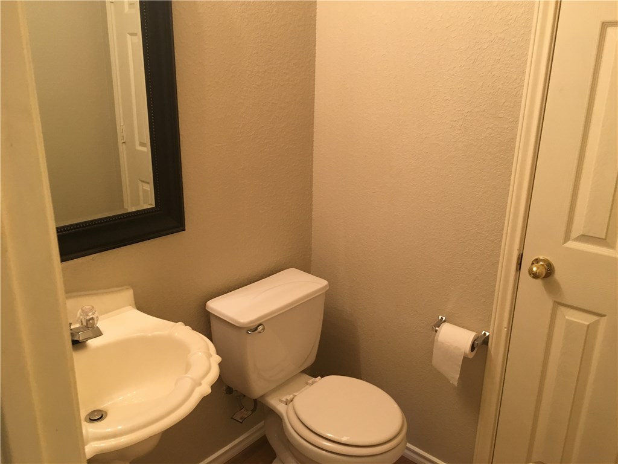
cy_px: 232
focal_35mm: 29
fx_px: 518
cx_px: 309
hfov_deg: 61.7
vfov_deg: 48.2
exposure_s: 1/30
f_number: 2.2
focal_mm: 4.15
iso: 100
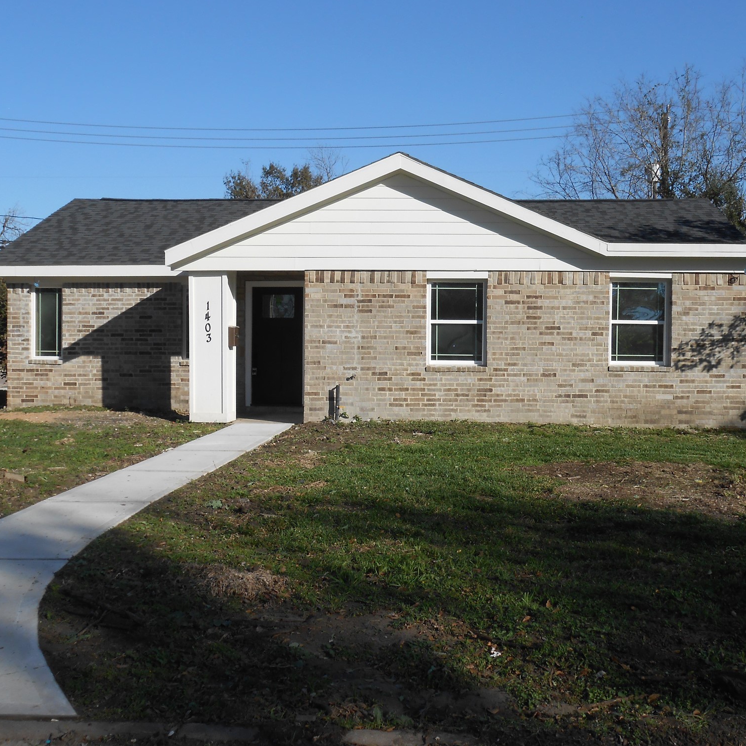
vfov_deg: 40.9
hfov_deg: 40.9
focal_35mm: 41
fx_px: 1000
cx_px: 380
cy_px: 372
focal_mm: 6
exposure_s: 1/1000
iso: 80
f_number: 3.9
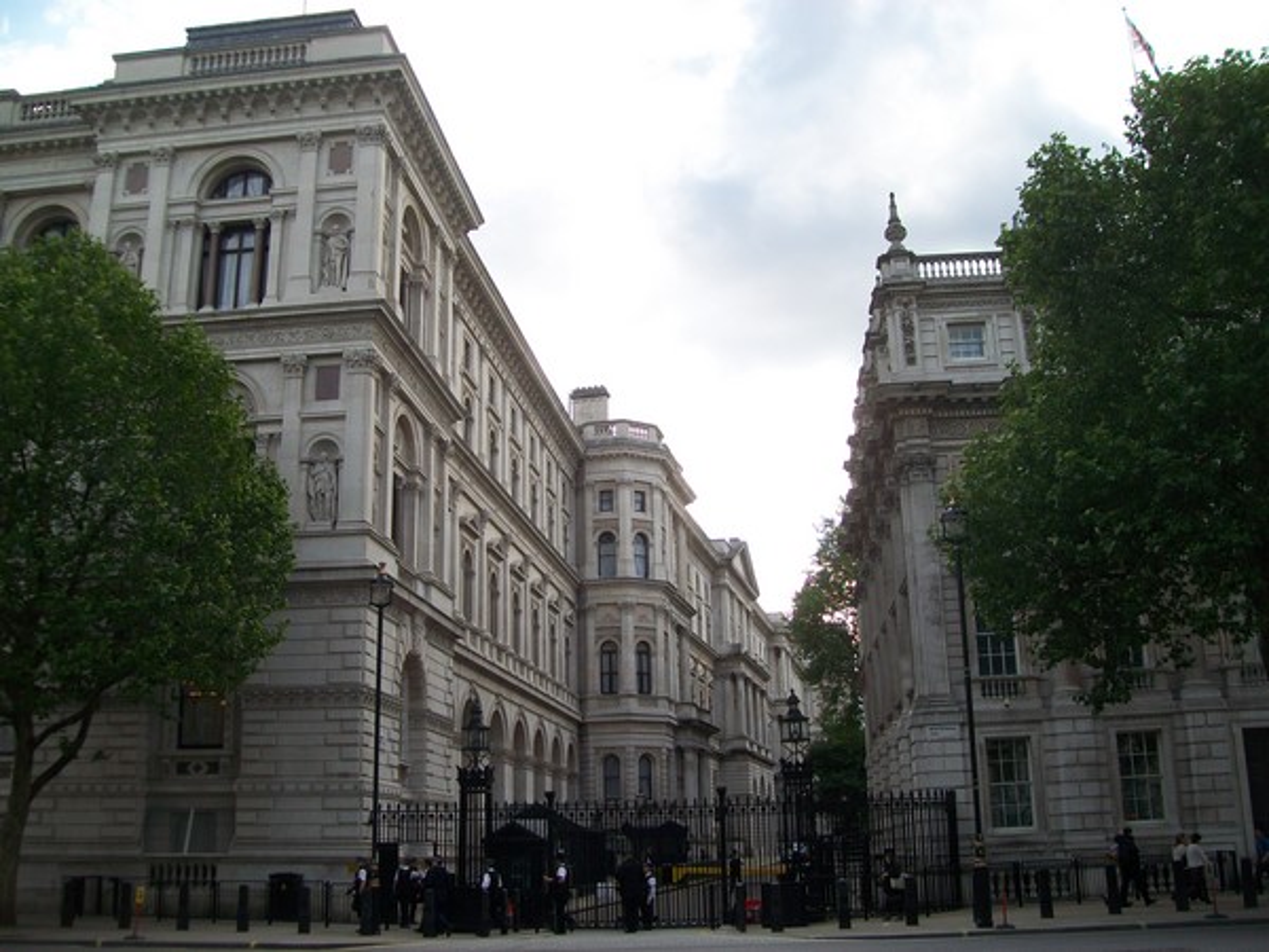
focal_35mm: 34
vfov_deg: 41.8
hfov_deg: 54.0
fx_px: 1246
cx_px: 634
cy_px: 476
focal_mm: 6.1
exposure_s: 1/400
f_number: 2.7
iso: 64
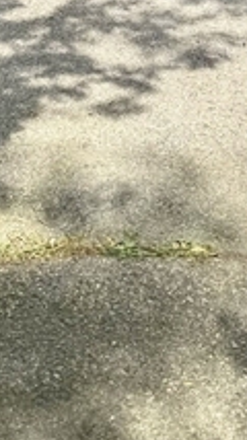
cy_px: -232
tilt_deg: -3.7
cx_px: 245
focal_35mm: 94
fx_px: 1097
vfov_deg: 19.6
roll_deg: -1.6
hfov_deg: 12.7
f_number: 1.78
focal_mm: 6.76
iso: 80
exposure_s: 1/2105
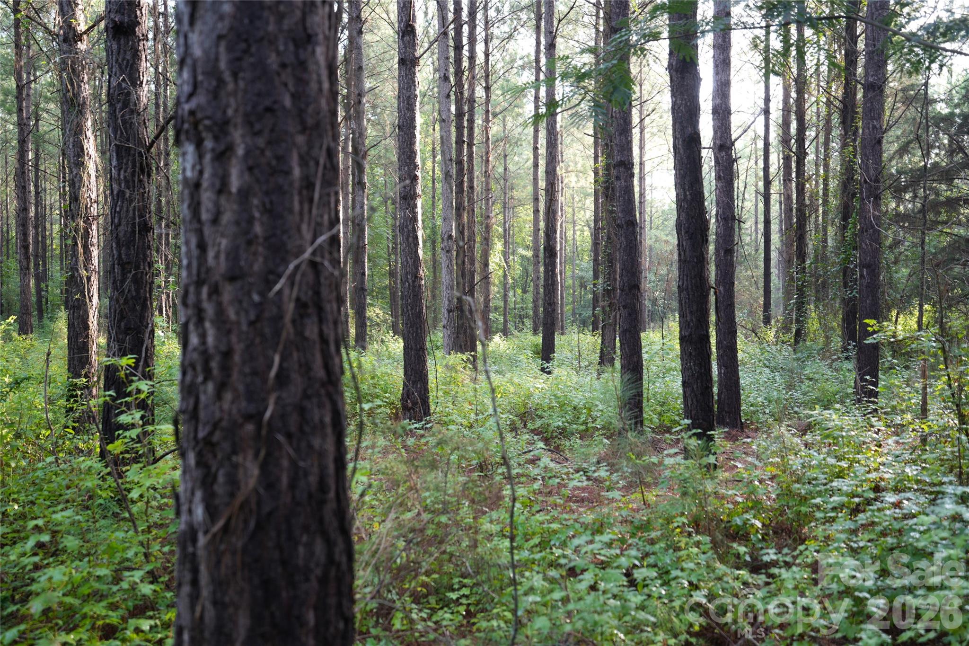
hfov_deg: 54.4
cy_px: 323
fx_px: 942
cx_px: 484
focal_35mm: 35
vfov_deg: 37.8
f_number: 2.8
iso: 200
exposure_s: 1/40
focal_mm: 35
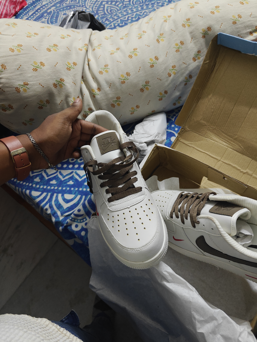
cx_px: 128
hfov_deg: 58.9
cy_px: 171
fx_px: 228
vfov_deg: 73.9
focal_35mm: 23
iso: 800
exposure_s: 1/50
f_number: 1.6
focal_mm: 6.06
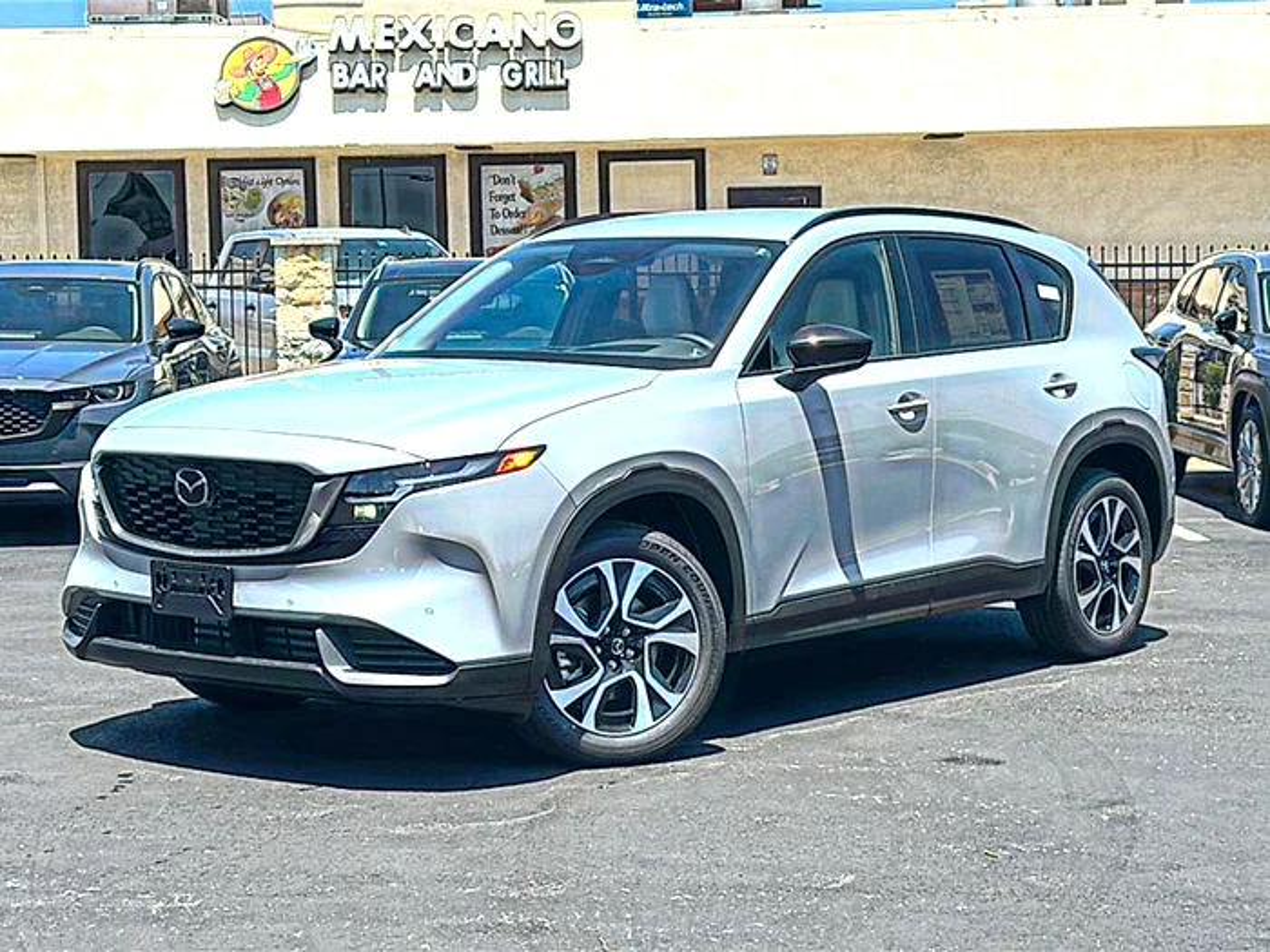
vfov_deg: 25.7
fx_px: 2091
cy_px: 476
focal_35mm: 57
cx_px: 635
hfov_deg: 33.8
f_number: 1.78
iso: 64
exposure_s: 1/2907
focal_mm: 6.86
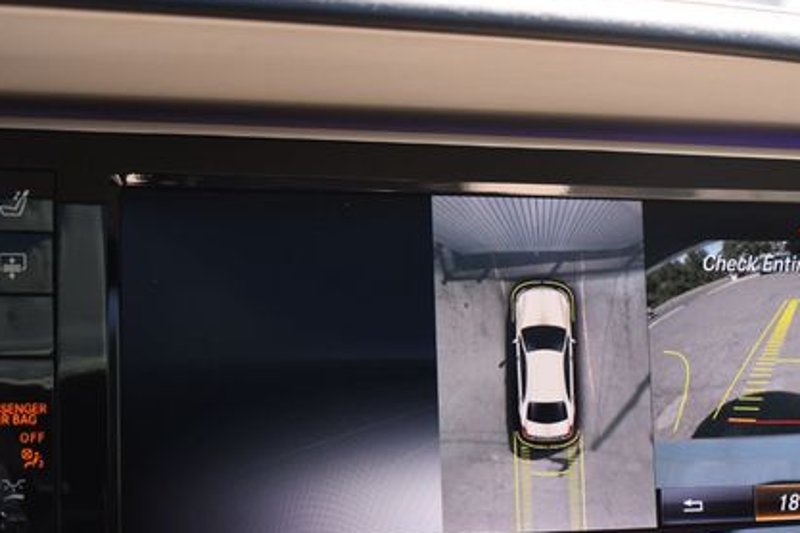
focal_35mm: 69
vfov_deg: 19.7
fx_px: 1533
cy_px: 366
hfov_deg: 28.9
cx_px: 572
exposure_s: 1/250
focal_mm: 30
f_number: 4.5
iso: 400
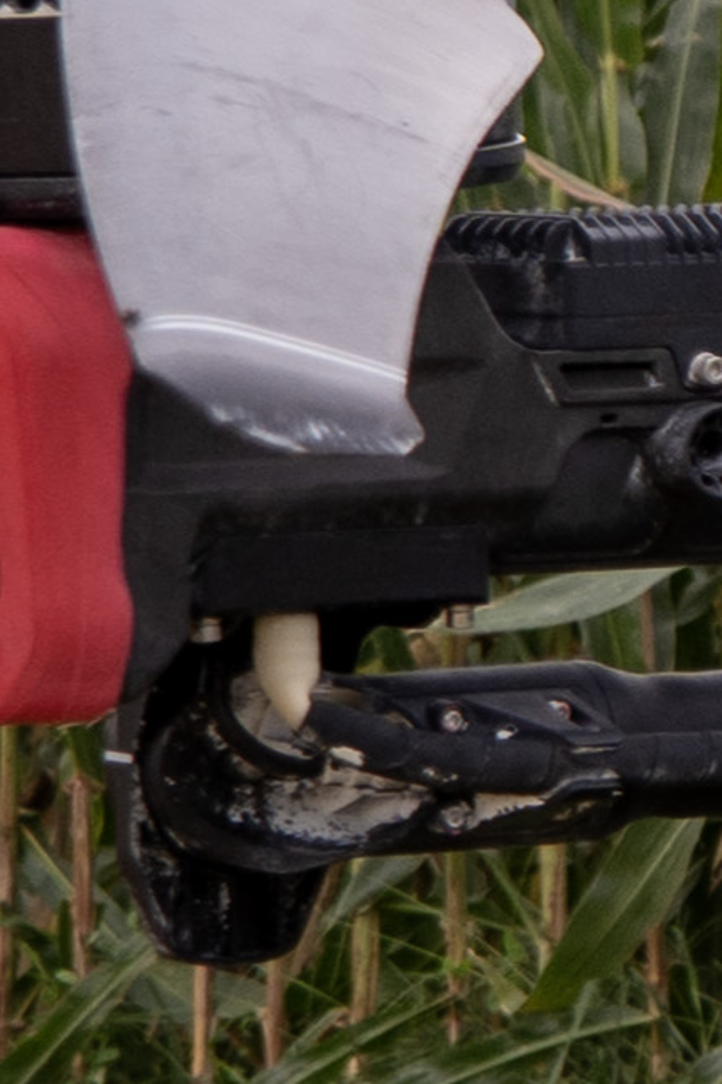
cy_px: 477
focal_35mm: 361
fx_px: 10865
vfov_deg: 5.7
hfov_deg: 3.6
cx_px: 2656
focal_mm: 33
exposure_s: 1/125
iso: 200
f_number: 7.1
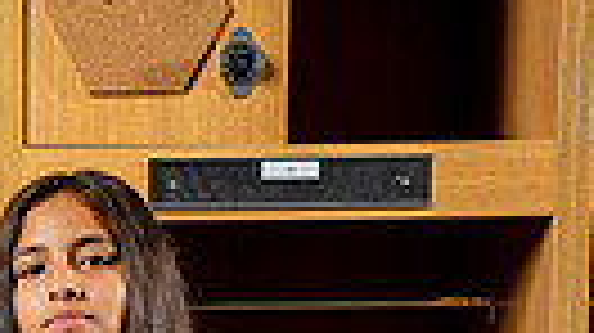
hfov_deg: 11.0
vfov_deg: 5.9
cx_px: -54
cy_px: 891
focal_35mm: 193
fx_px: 3037
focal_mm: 54
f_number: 8
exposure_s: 1/250
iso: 200
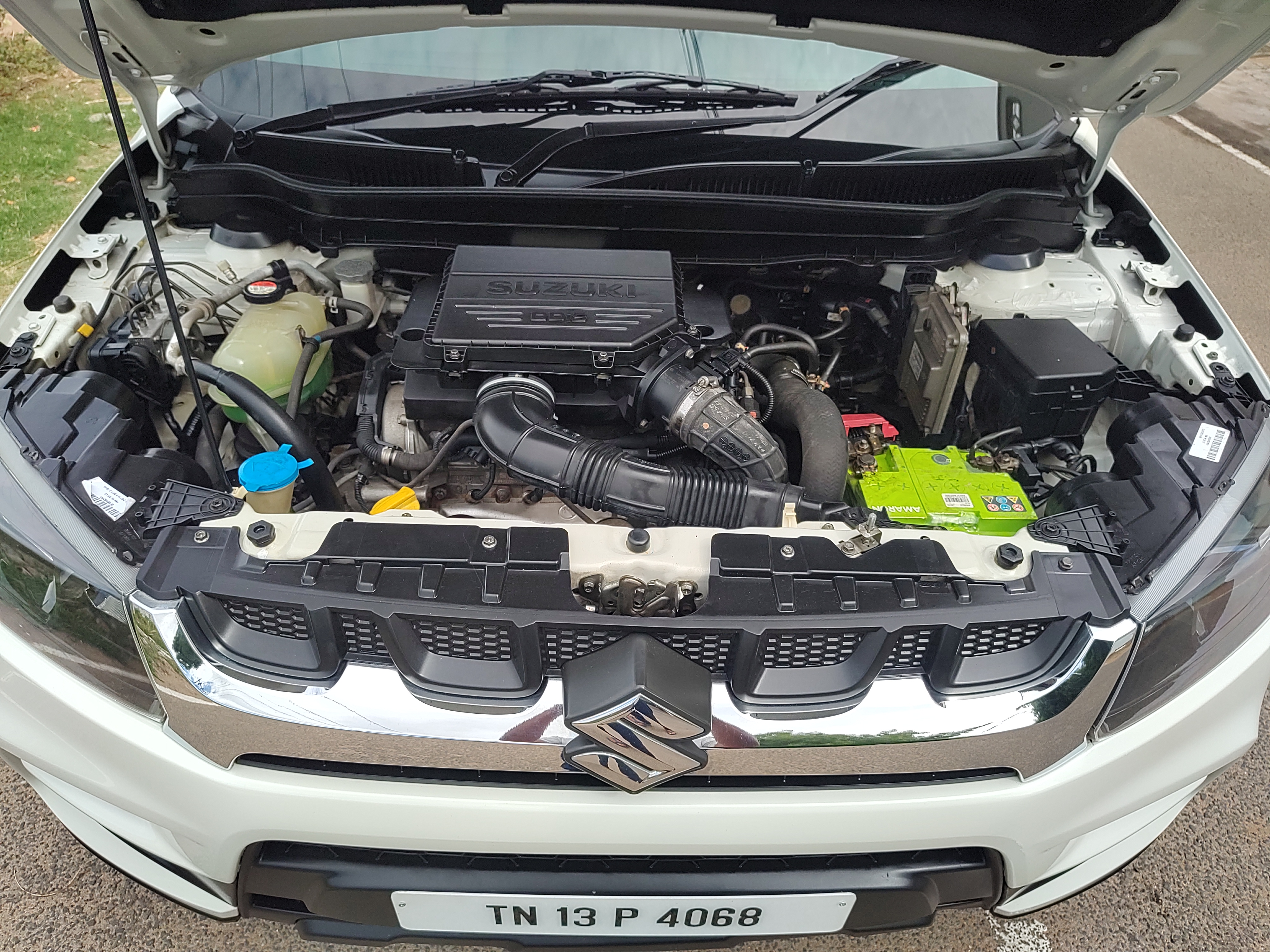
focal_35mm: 23
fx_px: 844
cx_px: 635
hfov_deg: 73.9
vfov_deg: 58.9
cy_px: 476
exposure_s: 1/997
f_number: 1.8
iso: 100
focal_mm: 5.56
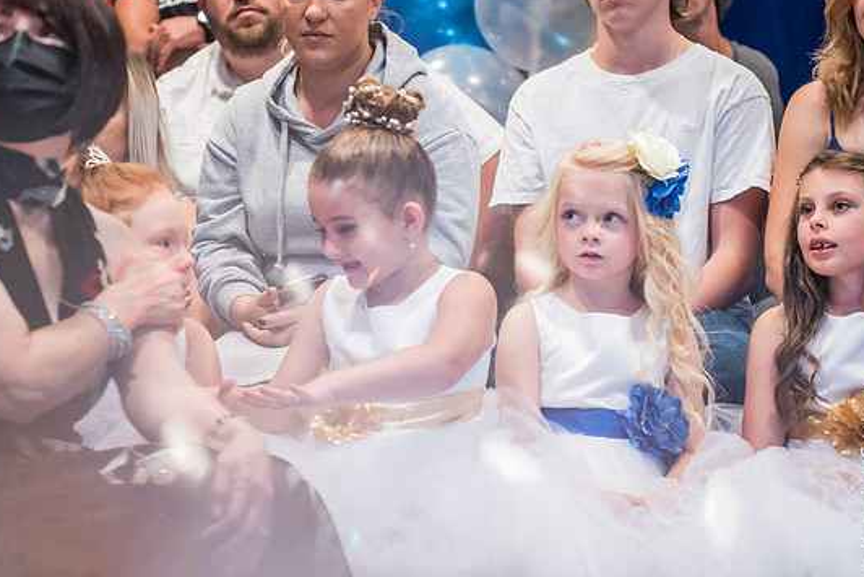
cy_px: 269
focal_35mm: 109
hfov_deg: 18.7
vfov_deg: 12.6
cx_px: 422
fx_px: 2617
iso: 1600
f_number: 3.2
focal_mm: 100
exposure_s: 1/80
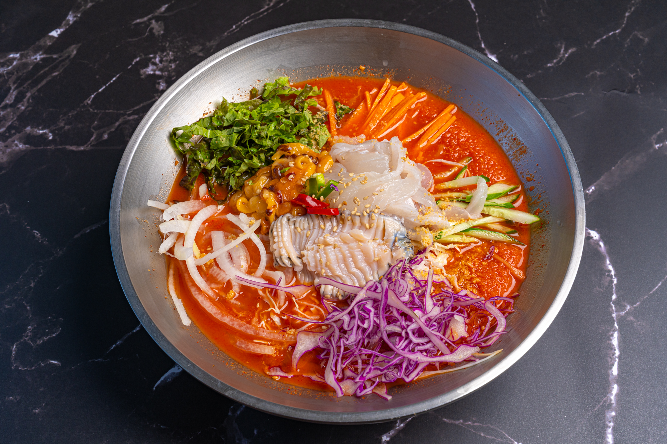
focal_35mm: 49
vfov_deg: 27.5
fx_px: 908
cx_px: 334
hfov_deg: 40.3
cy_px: 222
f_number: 13
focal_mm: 49
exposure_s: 1/160
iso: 200
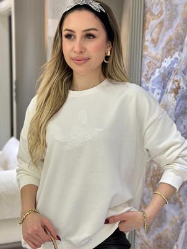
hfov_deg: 23.6
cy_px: 146
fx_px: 447
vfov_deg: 31.1
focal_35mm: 62
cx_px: 92
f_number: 1.78
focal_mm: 6.86
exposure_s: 1/50
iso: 160
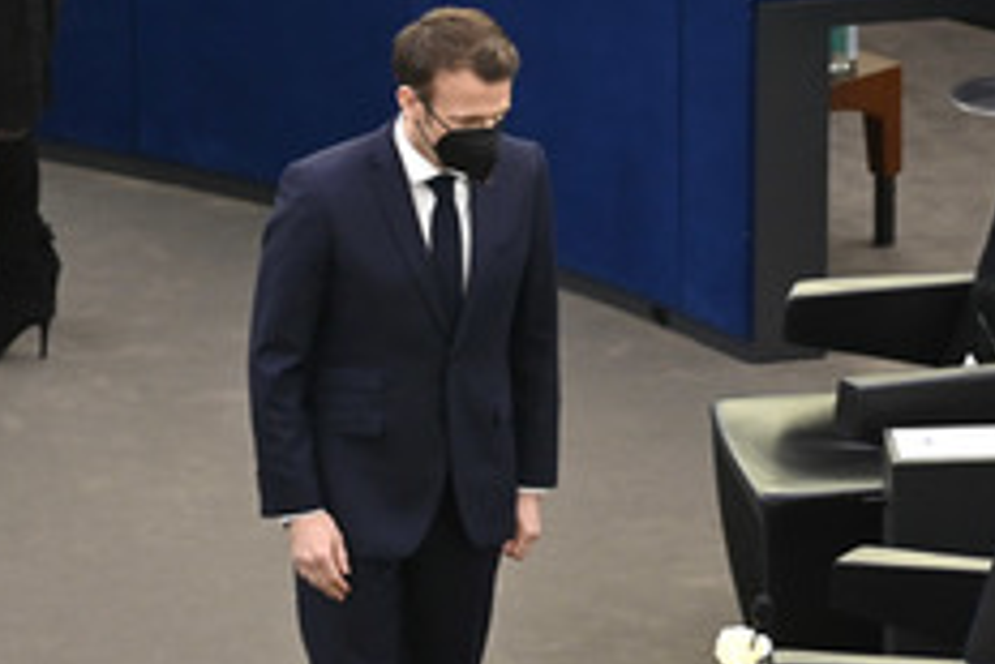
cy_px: 497
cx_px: 530
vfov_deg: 3.5
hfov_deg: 5.3
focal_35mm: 388
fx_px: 10730
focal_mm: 200
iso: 800
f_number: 2.8
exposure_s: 1/320
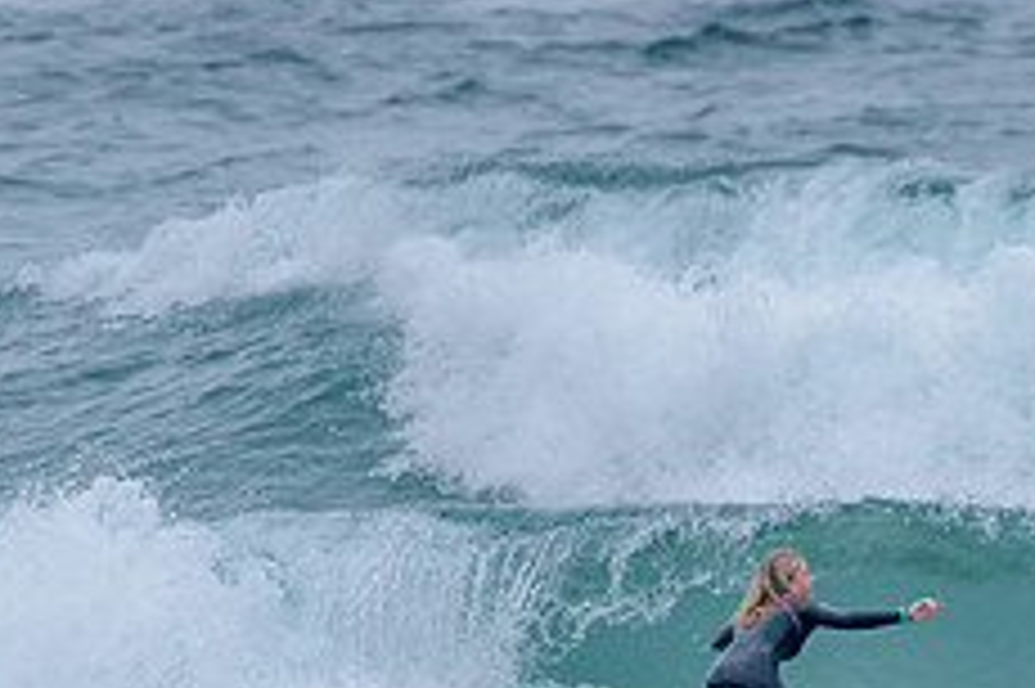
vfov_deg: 0.9
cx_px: 823
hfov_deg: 1.3
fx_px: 44472
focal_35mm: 1548
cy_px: 613
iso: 1250
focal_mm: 500
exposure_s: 1/2000
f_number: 5.6
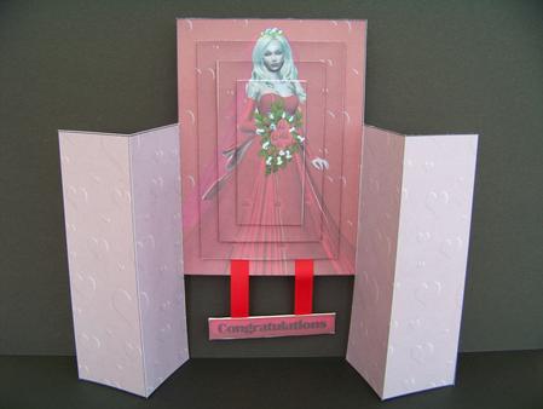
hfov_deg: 51.3
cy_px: 204
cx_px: 272
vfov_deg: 39.7
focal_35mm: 36
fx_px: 565
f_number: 2.8
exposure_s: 1/30
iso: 68
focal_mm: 5.85
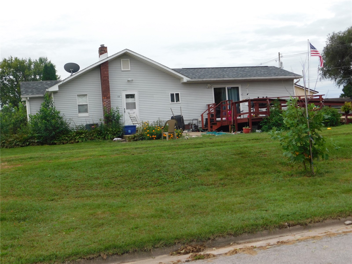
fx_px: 458
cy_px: 132
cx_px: 176
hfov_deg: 42.1
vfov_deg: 32.2
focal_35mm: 45
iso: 125
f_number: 3.7
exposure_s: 1/160
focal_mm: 8
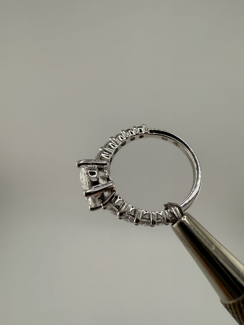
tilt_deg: -26.1
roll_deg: -6.7
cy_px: 162
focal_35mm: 24
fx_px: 226
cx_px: 122
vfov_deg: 71.6
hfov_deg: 56.8
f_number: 2.2
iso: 40
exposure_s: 1/2315
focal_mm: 2.22
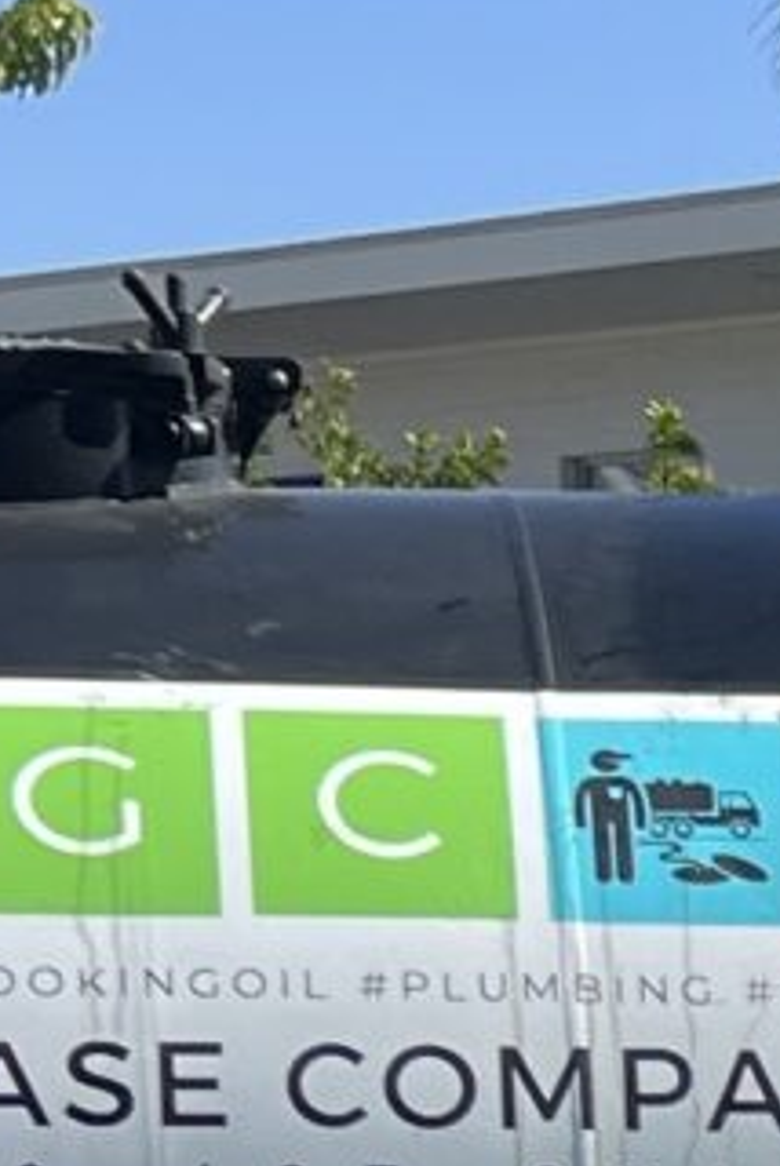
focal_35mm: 216
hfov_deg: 6.0
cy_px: 2022
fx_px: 7004
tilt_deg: -8.9
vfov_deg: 9.1
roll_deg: +0.0
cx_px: 2234
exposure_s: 1/3165
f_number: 1.5
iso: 50
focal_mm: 5.7
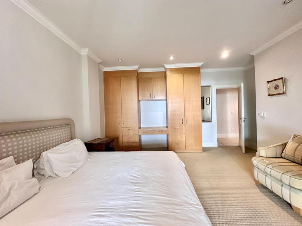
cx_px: 151
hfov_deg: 102.1
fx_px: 122
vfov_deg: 85.7
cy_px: 113
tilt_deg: -0.3
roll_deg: +1.3
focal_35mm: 14
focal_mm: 2.22
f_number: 2.2
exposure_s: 1/50
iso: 200
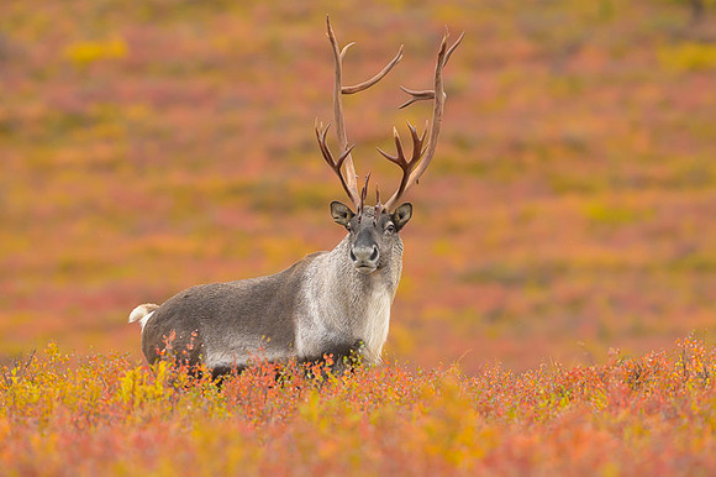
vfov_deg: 2.1
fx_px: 13231
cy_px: 194
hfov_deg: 3.1
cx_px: 341
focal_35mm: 666
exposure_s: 1/1000
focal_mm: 560
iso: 1600
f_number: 5.6
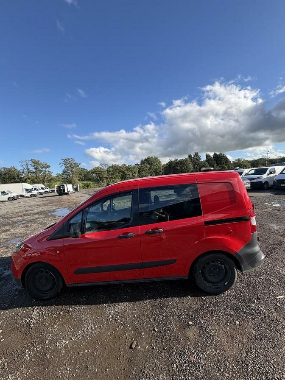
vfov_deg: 102.1
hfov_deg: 85.7
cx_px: 142
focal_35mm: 14
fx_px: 154
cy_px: 190
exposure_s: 1/944
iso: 40
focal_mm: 2.22
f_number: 2.2
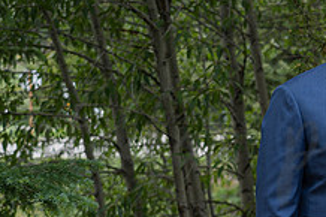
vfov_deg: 10.3
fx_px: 1203
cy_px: 141
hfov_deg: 14.8
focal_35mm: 133
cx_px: 414
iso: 400
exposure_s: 1/800
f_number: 4
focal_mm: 50
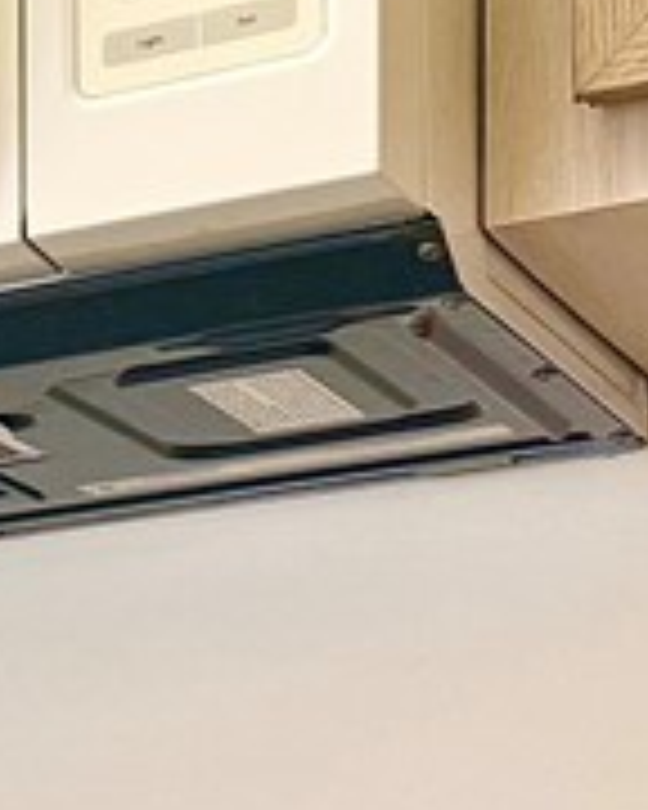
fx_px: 3188
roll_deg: +0.2
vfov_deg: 13.5
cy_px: 1296
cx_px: -896
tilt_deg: -1.8
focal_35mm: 133
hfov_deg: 10.1
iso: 125
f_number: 1.78
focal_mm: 6.76
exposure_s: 1/238
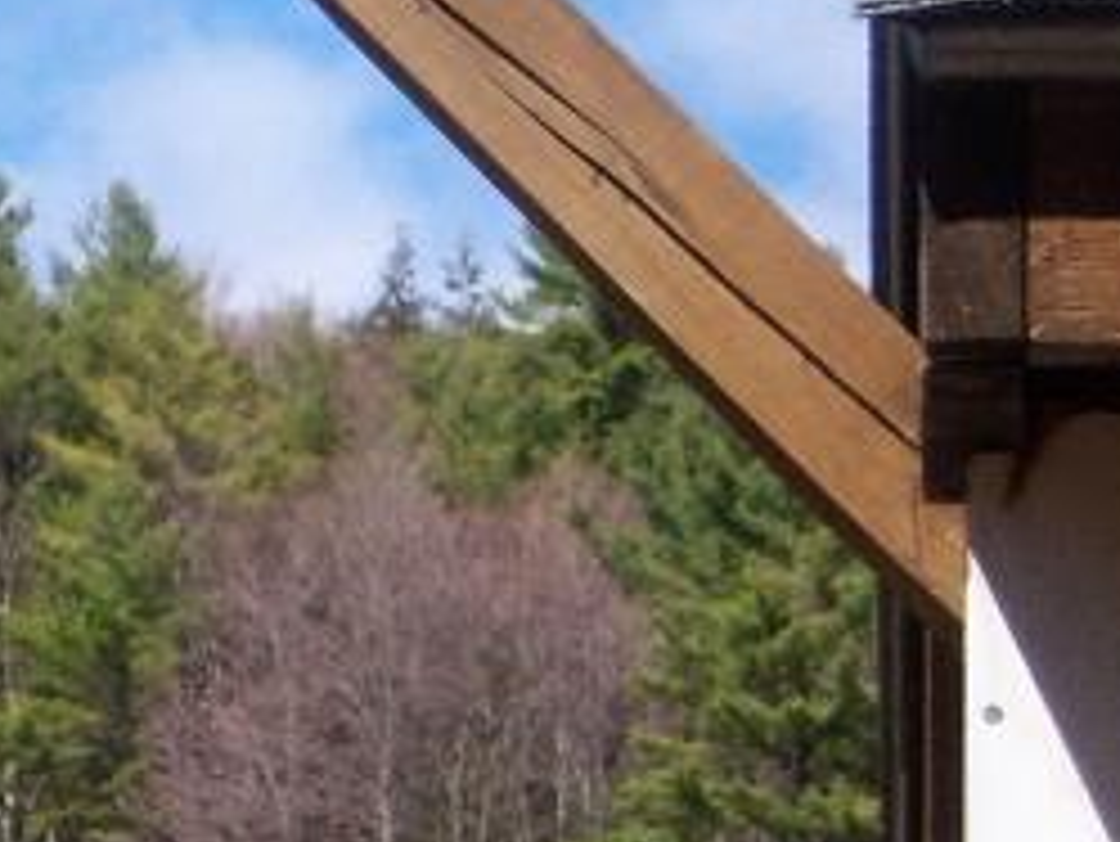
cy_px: 160
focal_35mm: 275
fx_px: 8902
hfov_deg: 7.0
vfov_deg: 5.4
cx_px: -756
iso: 80
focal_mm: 14.1
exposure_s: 1/640
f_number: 4
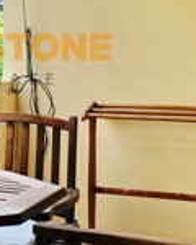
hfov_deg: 15.9
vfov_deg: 21.1
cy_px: 59
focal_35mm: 90
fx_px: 653
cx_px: -82
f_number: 7.1
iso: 400
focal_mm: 16
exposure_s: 1/160
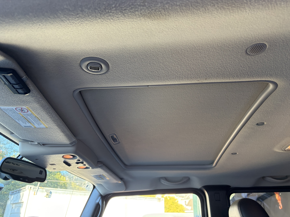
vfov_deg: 53.1
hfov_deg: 67.3
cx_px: 145
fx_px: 218
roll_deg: +1.5
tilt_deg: +27.5
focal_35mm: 26
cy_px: 108
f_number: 1.6
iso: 125
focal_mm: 5.96
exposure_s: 1/90
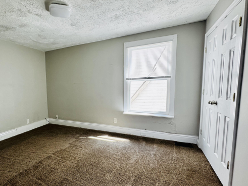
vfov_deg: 68.6
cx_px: 91
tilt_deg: -5.2
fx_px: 136
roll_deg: +0.9
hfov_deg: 82.8
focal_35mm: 19
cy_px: 100
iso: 200
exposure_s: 1/99
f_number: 2.2
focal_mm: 2.22
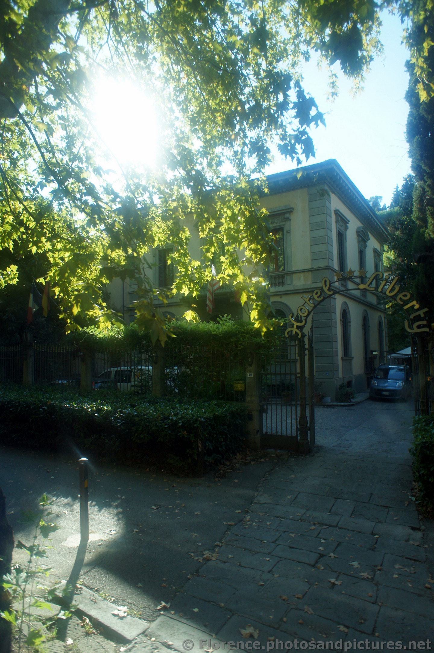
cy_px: 326
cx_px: 217
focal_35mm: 24
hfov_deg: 53.0
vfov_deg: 73.8
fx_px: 435
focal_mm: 16
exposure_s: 1/250
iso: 200
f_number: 4.5
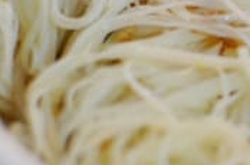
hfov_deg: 10.5
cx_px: 330
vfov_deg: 7.1
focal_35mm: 193
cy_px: 60
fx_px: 1335
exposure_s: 1/80
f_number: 2.8
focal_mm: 35
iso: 3200
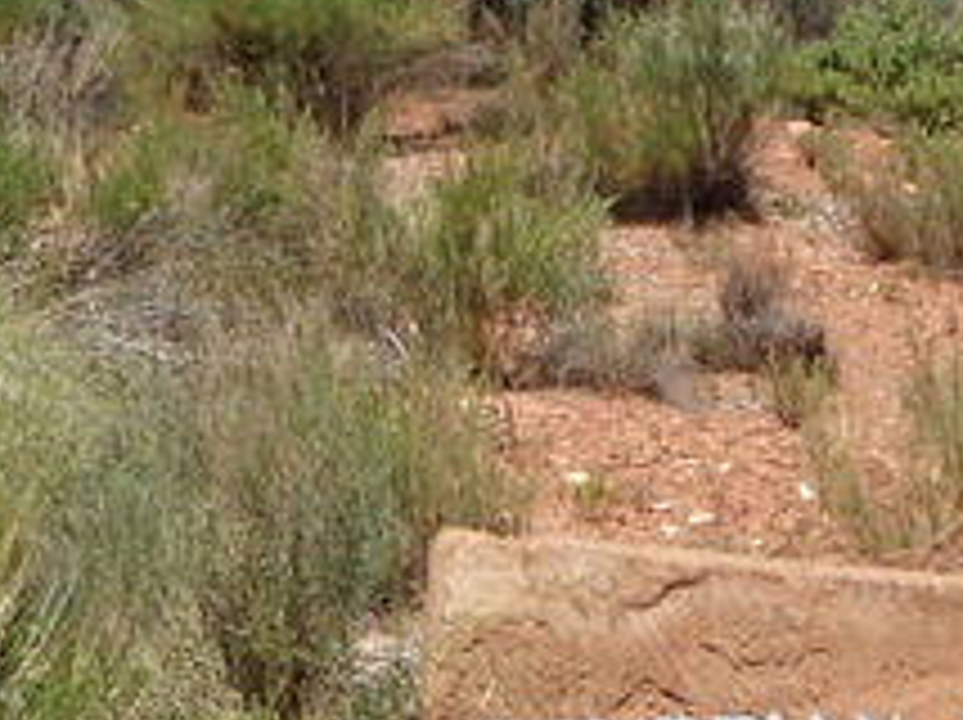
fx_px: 2334
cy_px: 342
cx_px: 342
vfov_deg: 17.5
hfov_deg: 23.2
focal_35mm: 84
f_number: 13
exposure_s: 1/160
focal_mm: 6.4
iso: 125
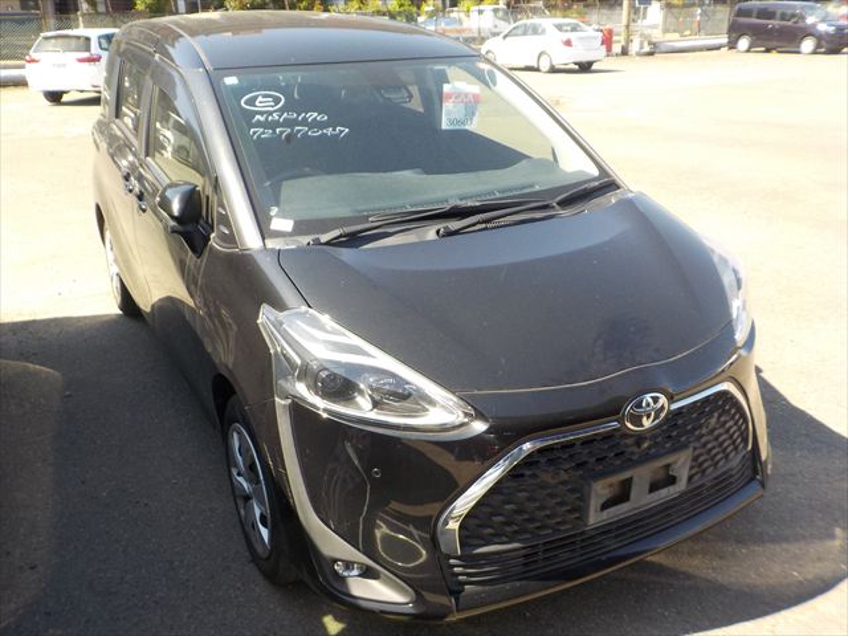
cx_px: 424
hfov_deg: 60.0
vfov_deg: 46.8
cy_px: 318
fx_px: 735
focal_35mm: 30
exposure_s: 1/320
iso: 125
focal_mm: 4.1
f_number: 3.3
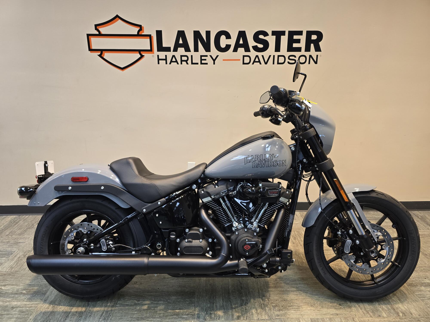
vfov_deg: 58.9
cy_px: 161
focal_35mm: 23
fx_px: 286
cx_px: 215
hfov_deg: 73.9
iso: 160
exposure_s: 1/120
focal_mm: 6.3
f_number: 1.7
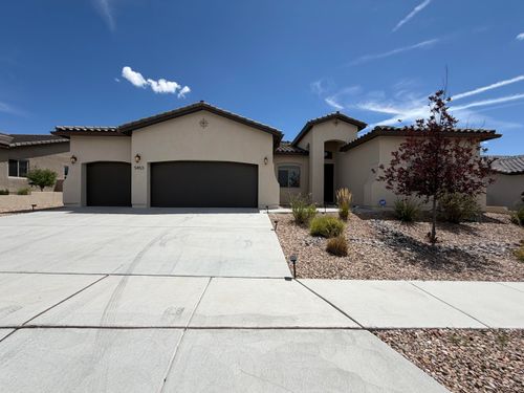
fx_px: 212
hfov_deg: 102.1
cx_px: 262
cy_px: 196
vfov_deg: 85.7
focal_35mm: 14
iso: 20
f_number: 2.2
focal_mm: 2.22
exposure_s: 1/1656
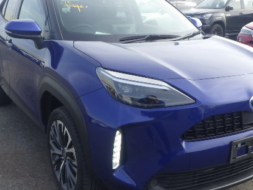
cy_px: 98
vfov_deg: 32.9
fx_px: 321
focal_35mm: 44
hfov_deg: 42.9
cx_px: 134
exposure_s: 1/320
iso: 125
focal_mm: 5
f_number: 4.2
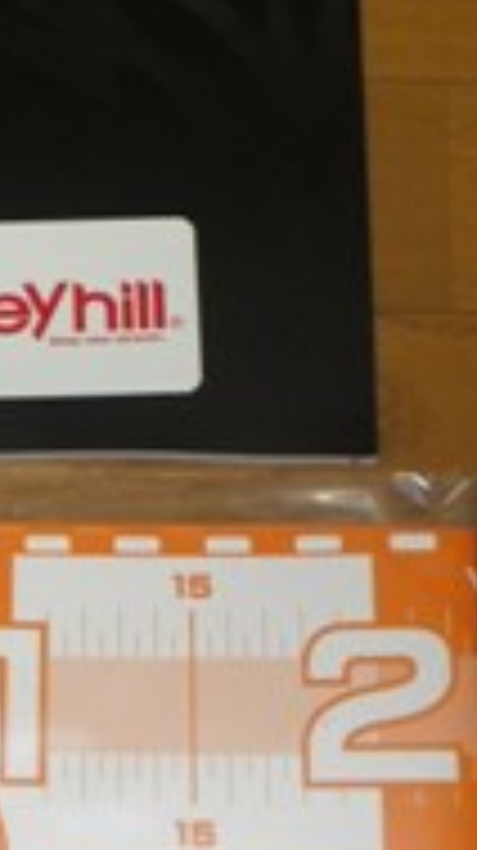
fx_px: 2186
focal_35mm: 97
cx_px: 18
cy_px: 270
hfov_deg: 12.3
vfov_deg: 21.9
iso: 400
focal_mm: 7.5
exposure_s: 1/60
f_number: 4.2
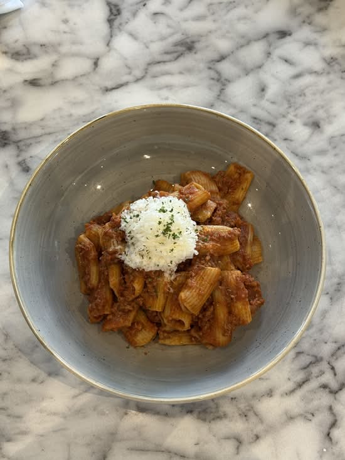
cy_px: 230
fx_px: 638
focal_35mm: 48
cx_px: 172
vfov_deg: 39.7
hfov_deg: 30.3
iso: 160
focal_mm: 6.76
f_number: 1.78
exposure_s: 1/60
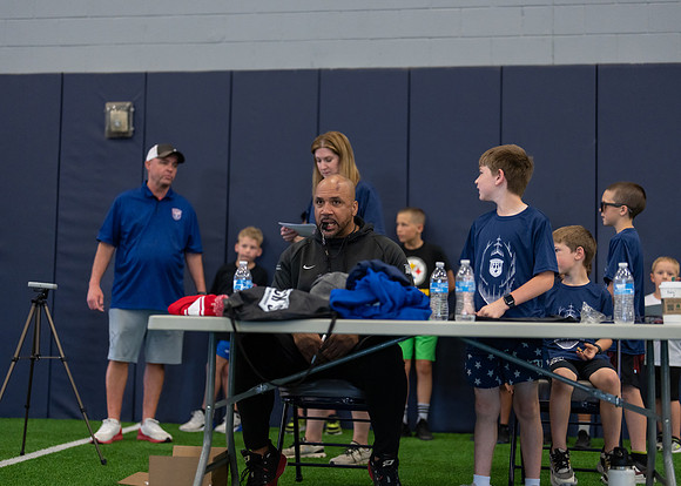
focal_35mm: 54
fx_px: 1044
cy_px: 243
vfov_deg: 26.2
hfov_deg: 36.1
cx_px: 340
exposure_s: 1/1000
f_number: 1.2
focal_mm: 50
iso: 1250
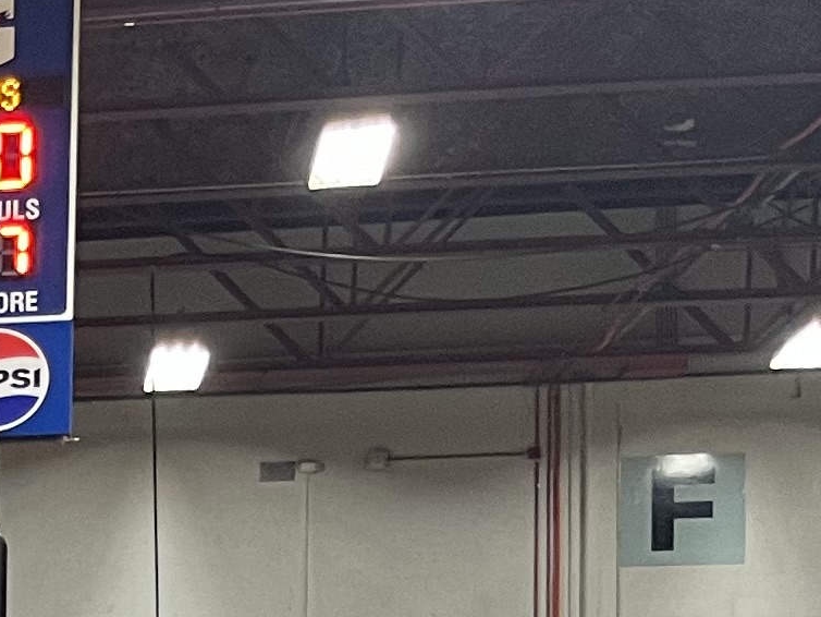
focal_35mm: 139
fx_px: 3298
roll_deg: -0.6
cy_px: 966
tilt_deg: +2.2
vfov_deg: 10.3
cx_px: -1183
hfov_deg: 11.6
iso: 125
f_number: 1.6
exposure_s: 1/60
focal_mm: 5.1
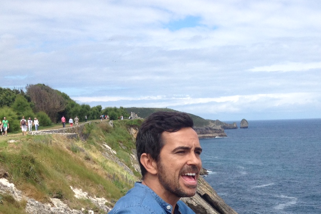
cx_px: 239
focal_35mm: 73
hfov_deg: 27.3
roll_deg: +1.1
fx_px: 651
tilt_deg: -12.0
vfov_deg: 18.0
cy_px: 237
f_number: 2.4
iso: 50
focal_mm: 4.28
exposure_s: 1/1905
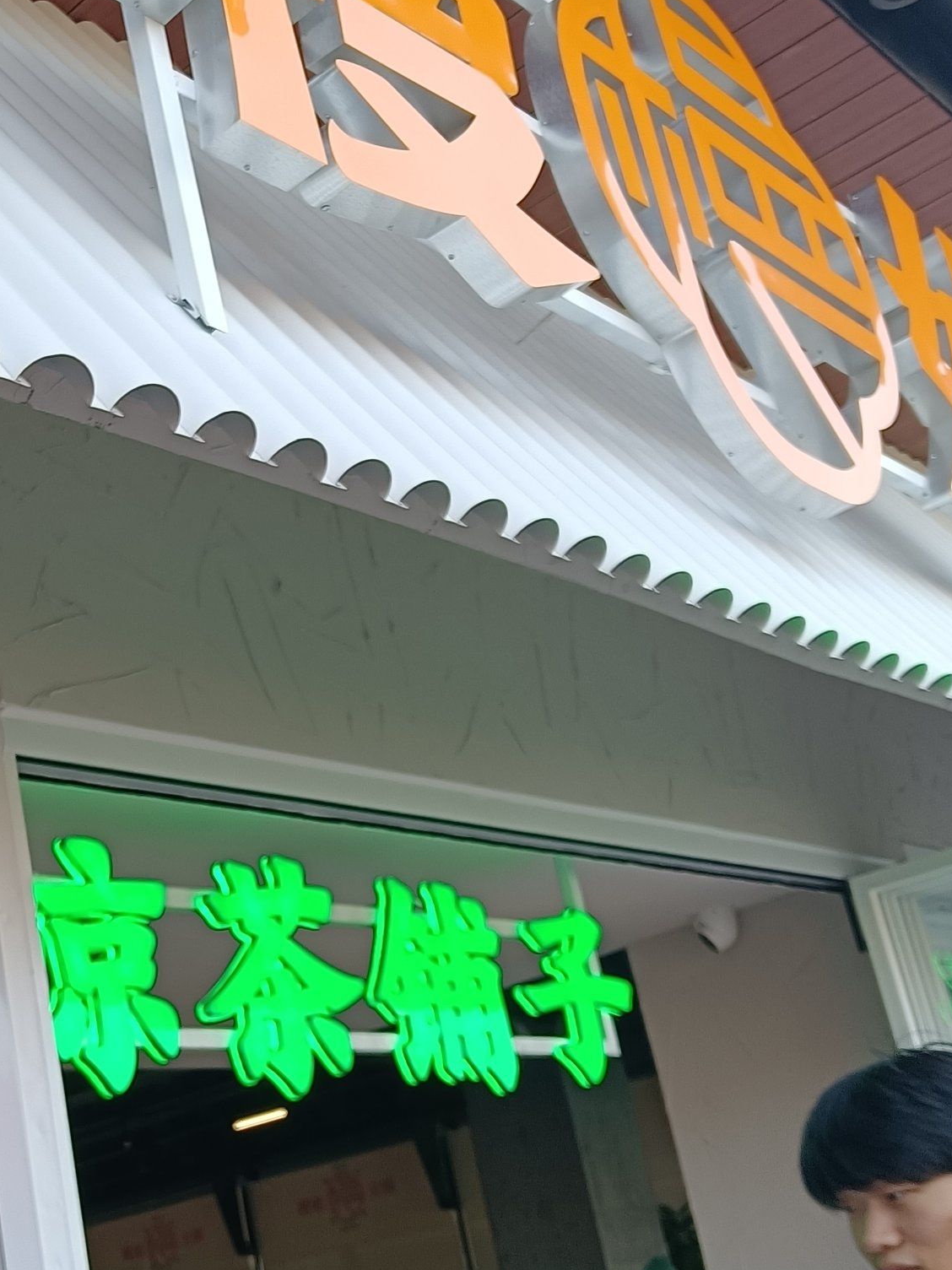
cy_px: 742
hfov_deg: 29.0
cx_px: 199
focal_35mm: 49
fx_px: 1798
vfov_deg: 38.8
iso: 100
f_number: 1.9
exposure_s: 1/149
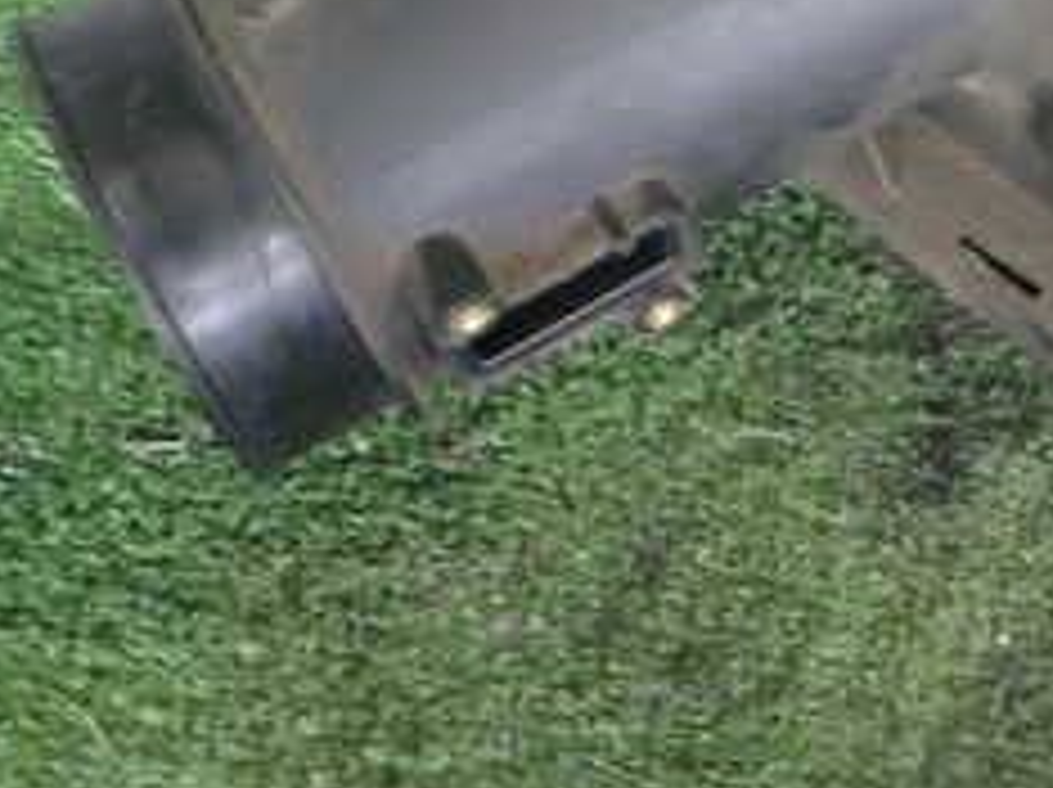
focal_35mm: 77
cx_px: 1152
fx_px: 2340
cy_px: -104
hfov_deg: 23.8
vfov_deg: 18.3
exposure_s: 1/30
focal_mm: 5.4
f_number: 2.3
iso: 320
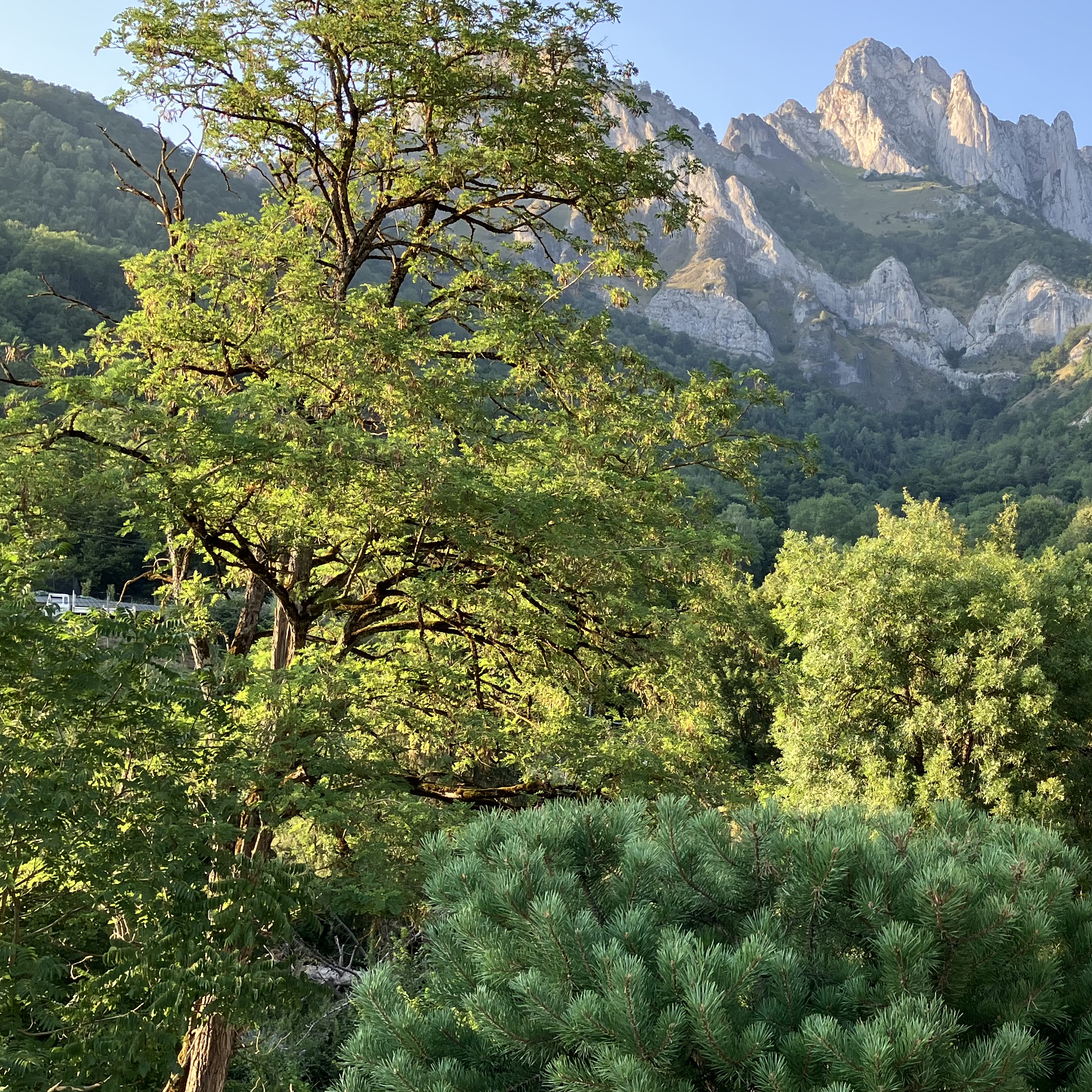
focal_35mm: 47
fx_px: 1677
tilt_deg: +9.1
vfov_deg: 36.0
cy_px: 620
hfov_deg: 34.4
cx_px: 941
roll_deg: -0.7
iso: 25
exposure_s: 1/202
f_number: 1.8
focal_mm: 3.99
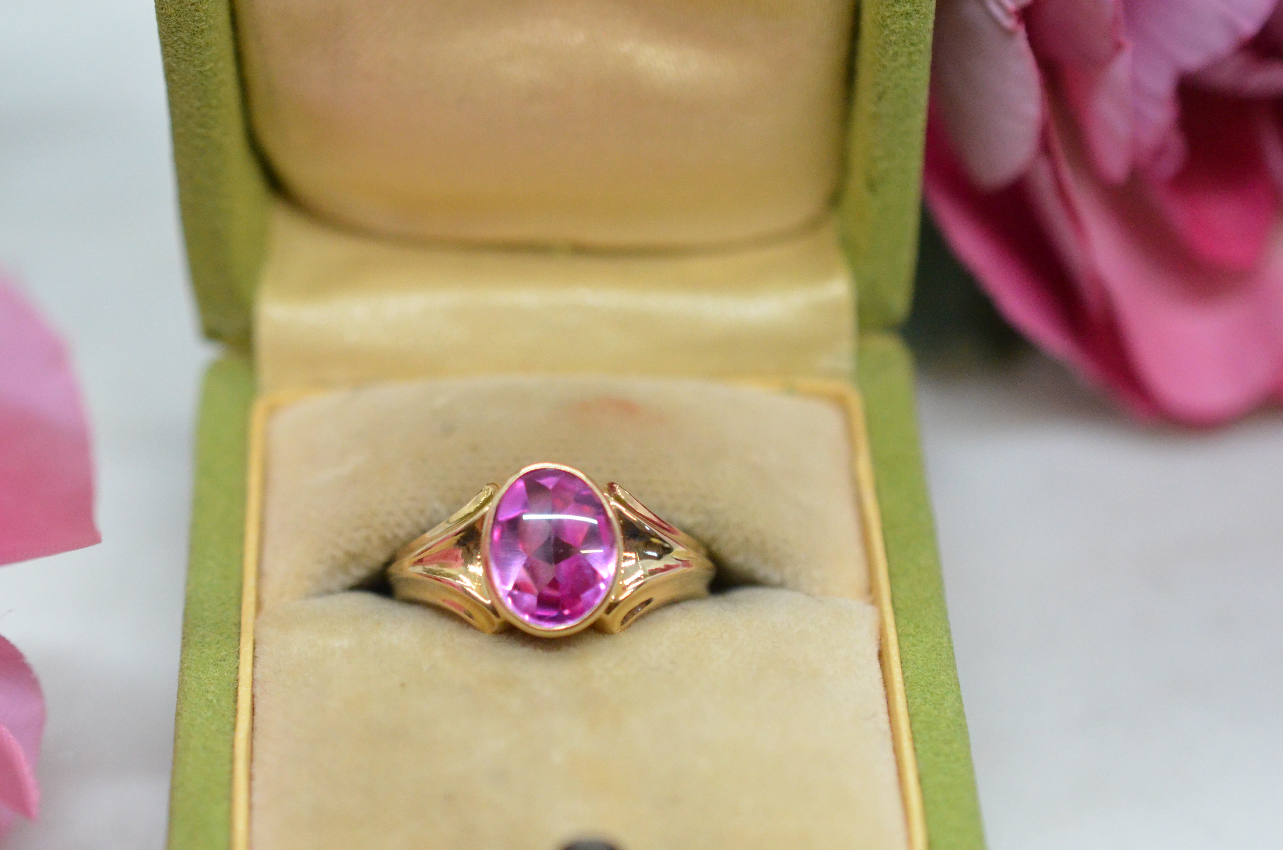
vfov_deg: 17.2
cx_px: 537
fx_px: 2810
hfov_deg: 25.7
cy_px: 555
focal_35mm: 79
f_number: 4
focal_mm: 40
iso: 3200
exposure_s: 1/2000
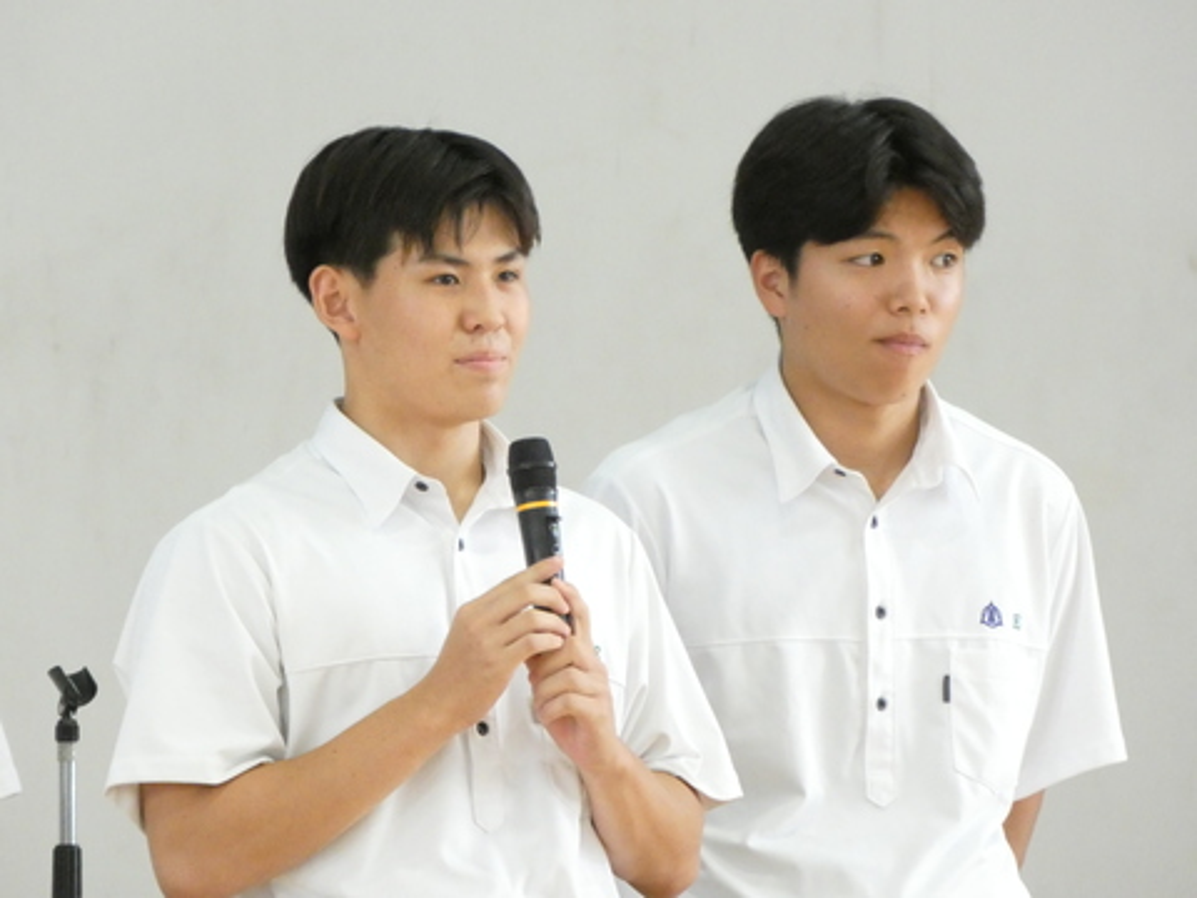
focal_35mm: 661
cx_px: 598
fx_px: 22857
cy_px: 449
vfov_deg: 2.3
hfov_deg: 3.0
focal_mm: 118.5
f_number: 5.6
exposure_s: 1/100
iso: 1600
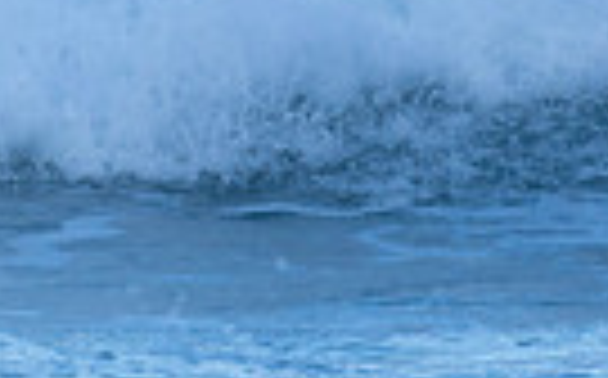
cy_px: -241
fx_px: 54331
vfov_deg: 0.4
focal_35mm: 3283
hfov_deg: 0.6
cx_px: -225
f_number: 5.6
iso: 180
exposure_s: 1/640
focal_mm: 500
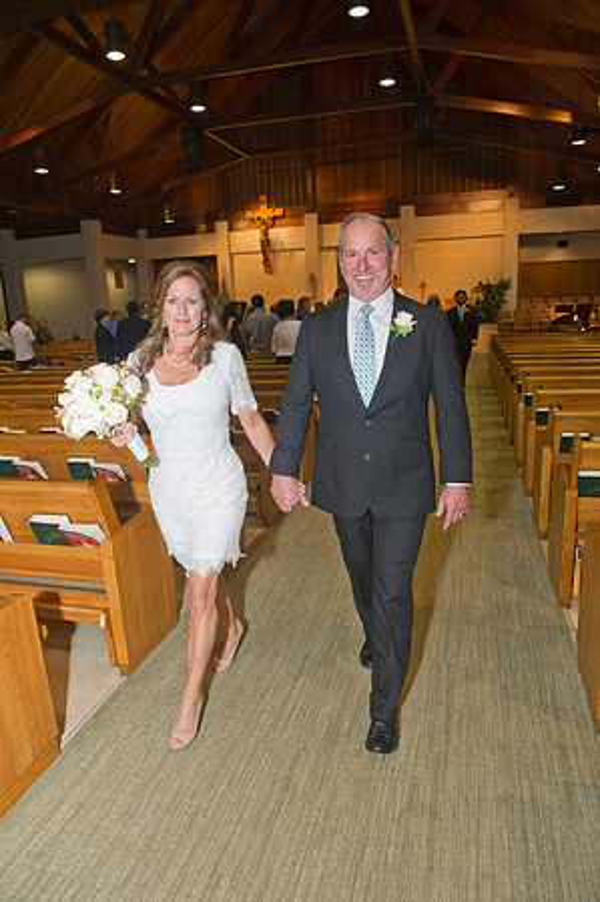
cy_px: 451
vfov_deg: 73.8
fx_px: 601
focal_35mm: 24
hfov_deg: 53.0
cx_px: 300
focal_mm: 24
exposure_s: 1/160
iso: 1600
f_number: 5.6
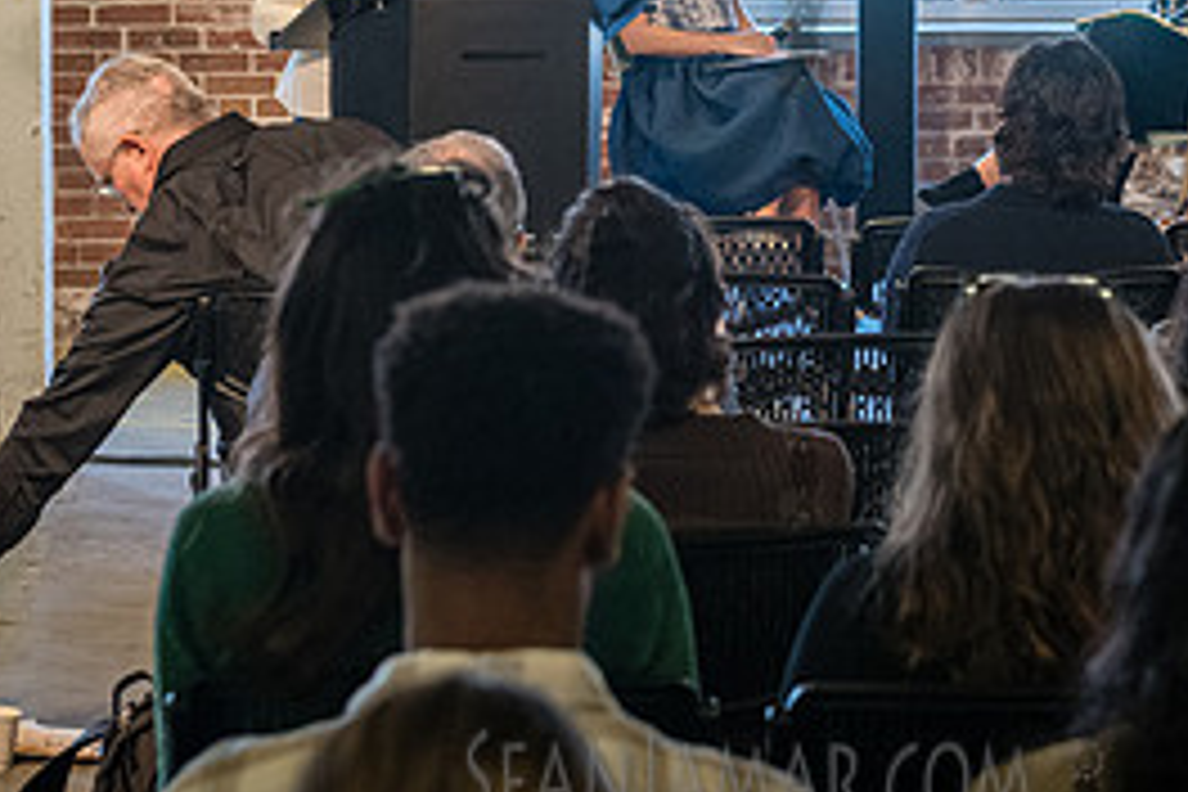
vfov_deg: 8.7
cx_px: 785
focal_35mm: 157
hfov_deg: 13.1
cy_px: 16
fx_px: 5181
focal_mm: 70
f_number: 4.5
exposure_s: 1/320
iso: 2500
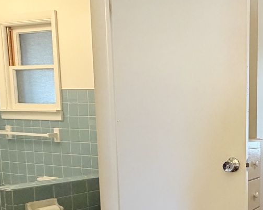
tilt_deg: -7.3
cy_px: 167
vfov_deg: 36.9
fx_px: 304
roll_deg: -1.9
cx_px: 309
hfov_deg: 36.9
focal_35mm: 39
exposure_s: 1/60
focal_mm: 2.22
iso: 250
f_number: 2.2
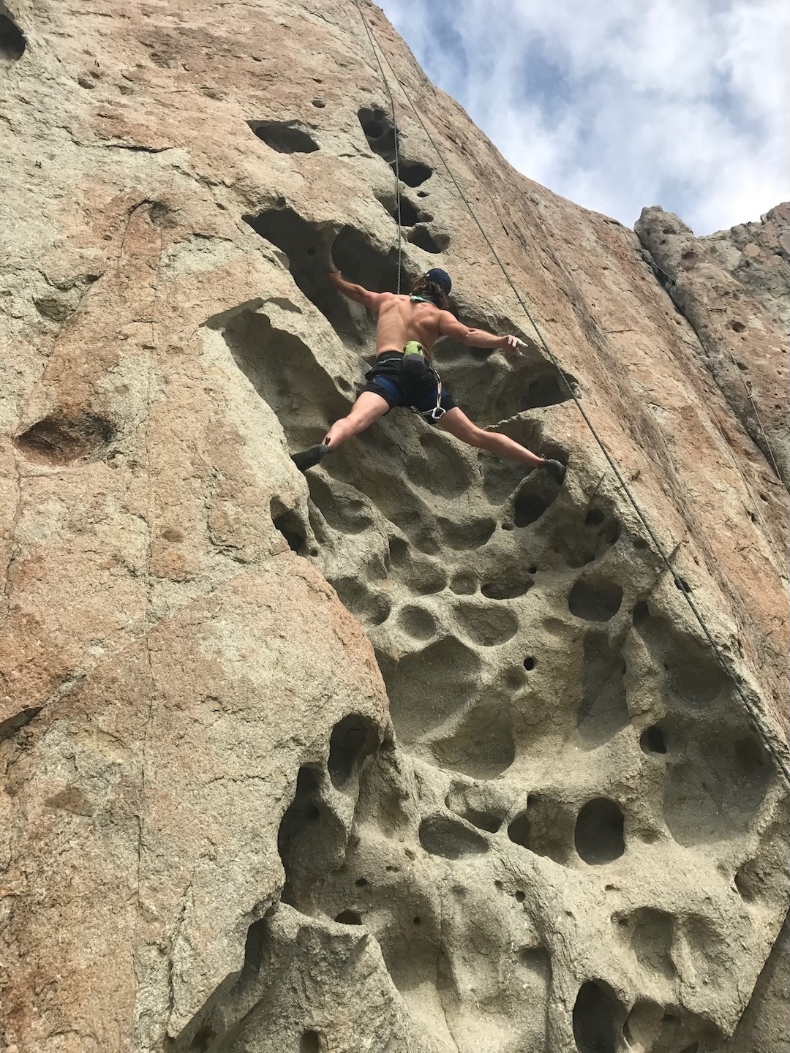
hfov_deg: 49.7
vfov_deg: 63.4
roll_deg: +7.5
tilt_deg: +40.4
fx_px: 852
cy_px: 526
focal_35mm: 28
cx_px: 395
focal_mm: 3.99
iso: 20
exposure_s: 1/1773
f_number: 1.8
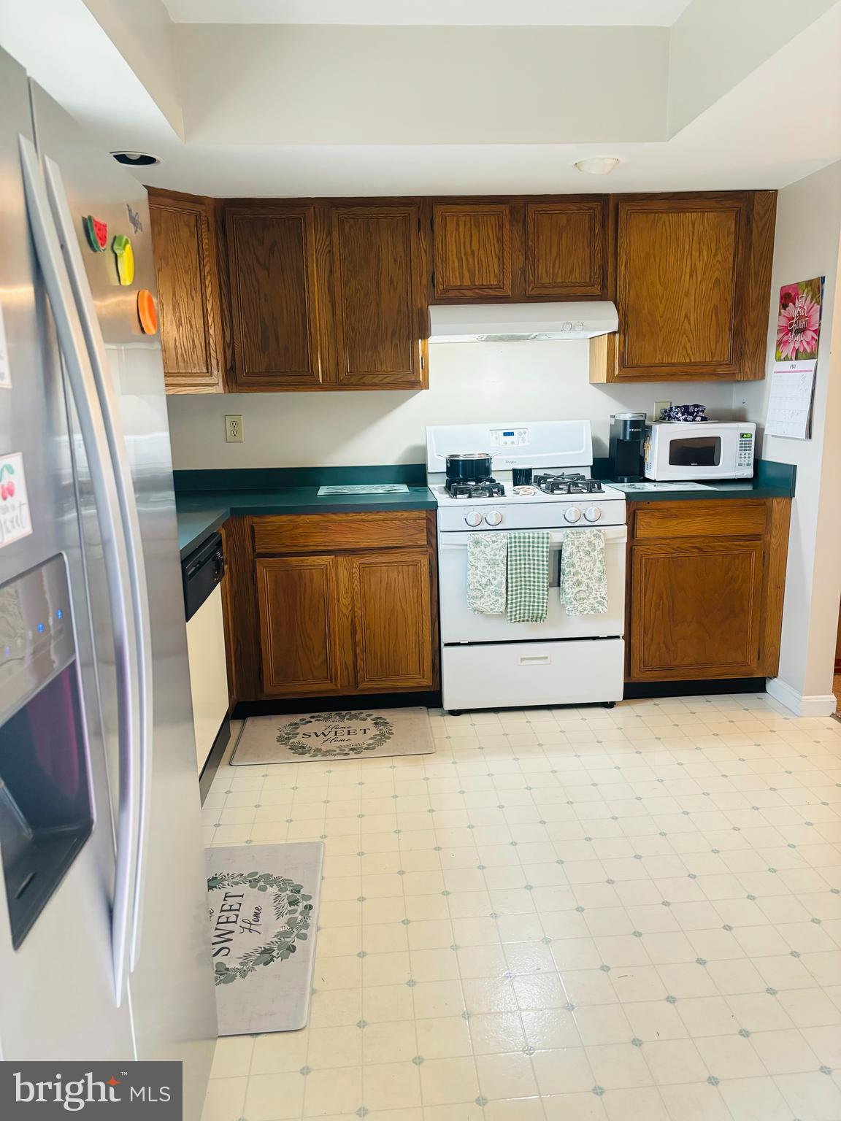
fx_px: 842
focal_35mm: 26
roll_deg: +0.3
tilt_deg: -10.9
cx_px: 420
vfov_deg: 67.3
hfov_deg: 53.1
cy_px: 560
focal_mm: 5.96
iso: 320
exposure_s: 1/60
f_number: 1.6
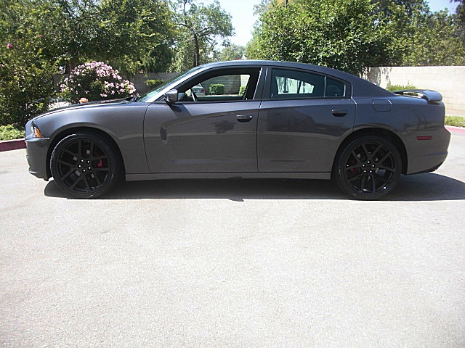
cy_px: 174
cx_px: 232
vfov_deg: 39.7
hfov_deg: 51.4
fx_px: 484
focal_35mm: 36
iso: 50
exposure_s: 1/400
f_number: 2.8
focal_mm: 6.3
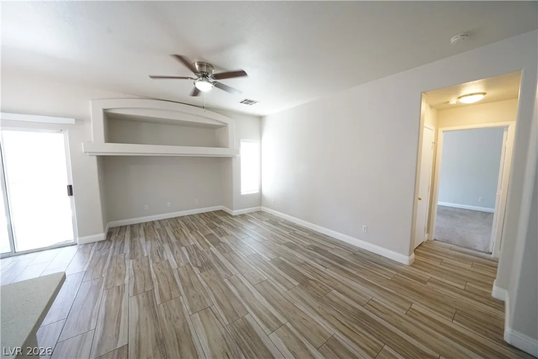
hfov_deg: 112.6
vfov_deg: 90.0
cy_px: 180
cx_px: 269
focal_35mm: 12
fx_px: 179
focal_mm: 12
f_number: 9
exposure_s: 1/50
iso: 3200
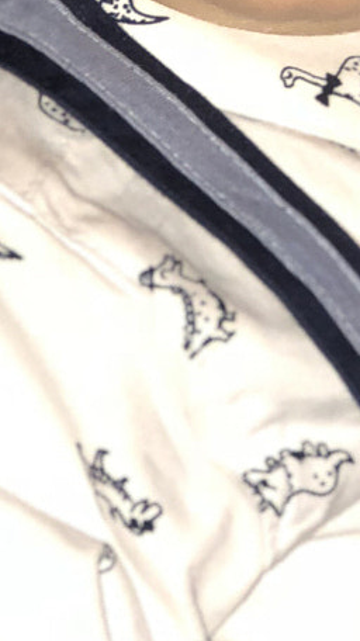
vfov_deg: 9.8
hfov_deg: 5.6
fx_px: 3705
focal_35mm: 218
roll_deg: -4.9
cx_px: 169
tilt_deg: -4.9
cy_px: -77
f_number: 2.8
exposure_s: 1/60
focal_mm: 6.6
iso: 160
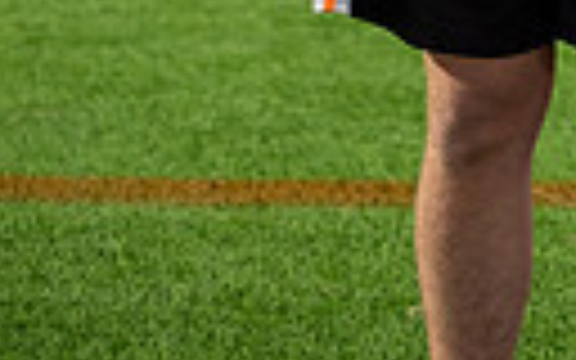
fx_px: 2810
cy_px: -626
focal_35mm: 179
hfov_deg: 11.6
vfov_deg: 6.8
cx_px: 560
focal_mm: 50
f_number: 1.8
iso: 800
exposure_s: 1/400
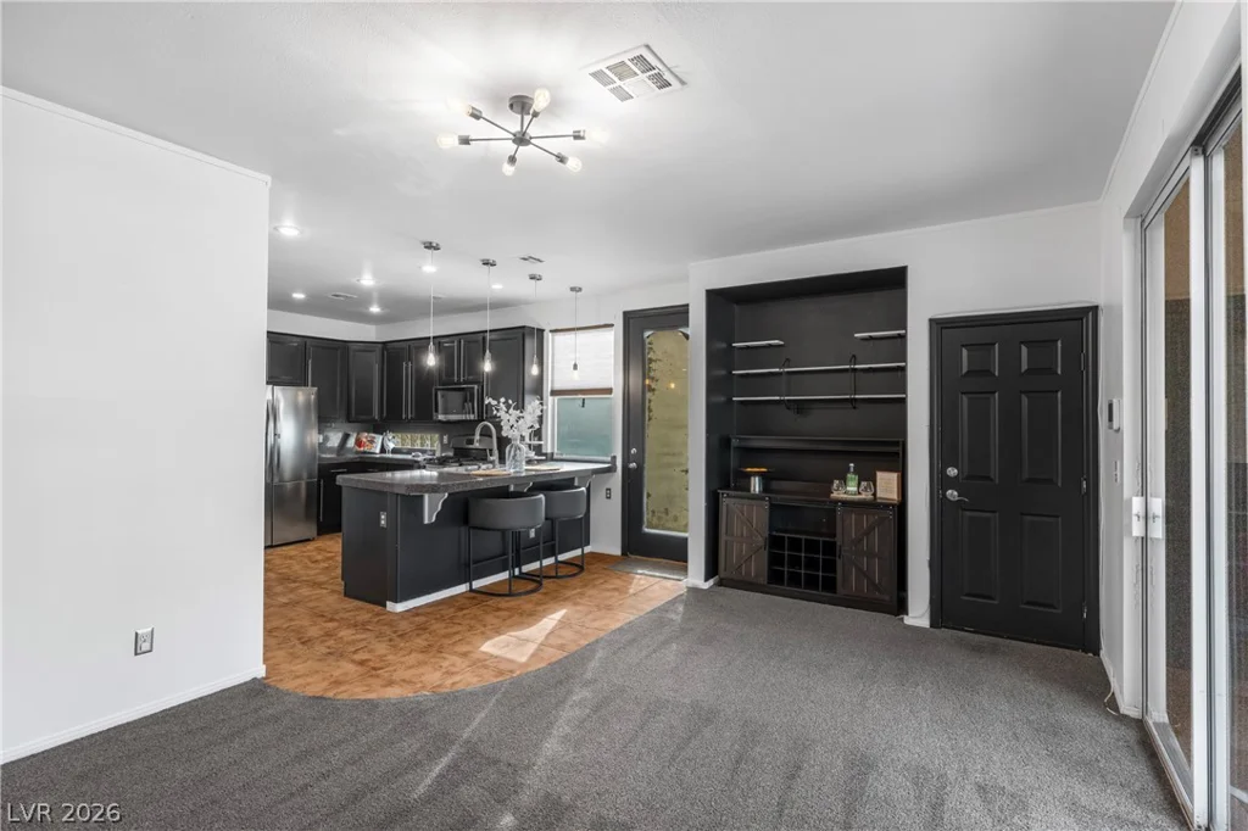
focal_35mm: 17
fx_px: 589
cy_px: 416
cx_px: 624
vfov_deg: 70.4
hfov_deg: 93.3
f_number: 8
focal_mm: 17
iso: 400
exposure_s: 1/400
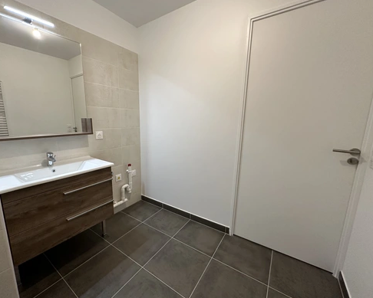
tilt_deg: -9.8
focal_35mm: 15
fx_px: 166
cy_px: 150
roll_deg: -0.5
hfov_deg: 96.5
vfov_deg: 84.1
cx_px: 169
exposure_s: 1/100
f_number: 2.2
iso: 200
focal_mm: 2.22
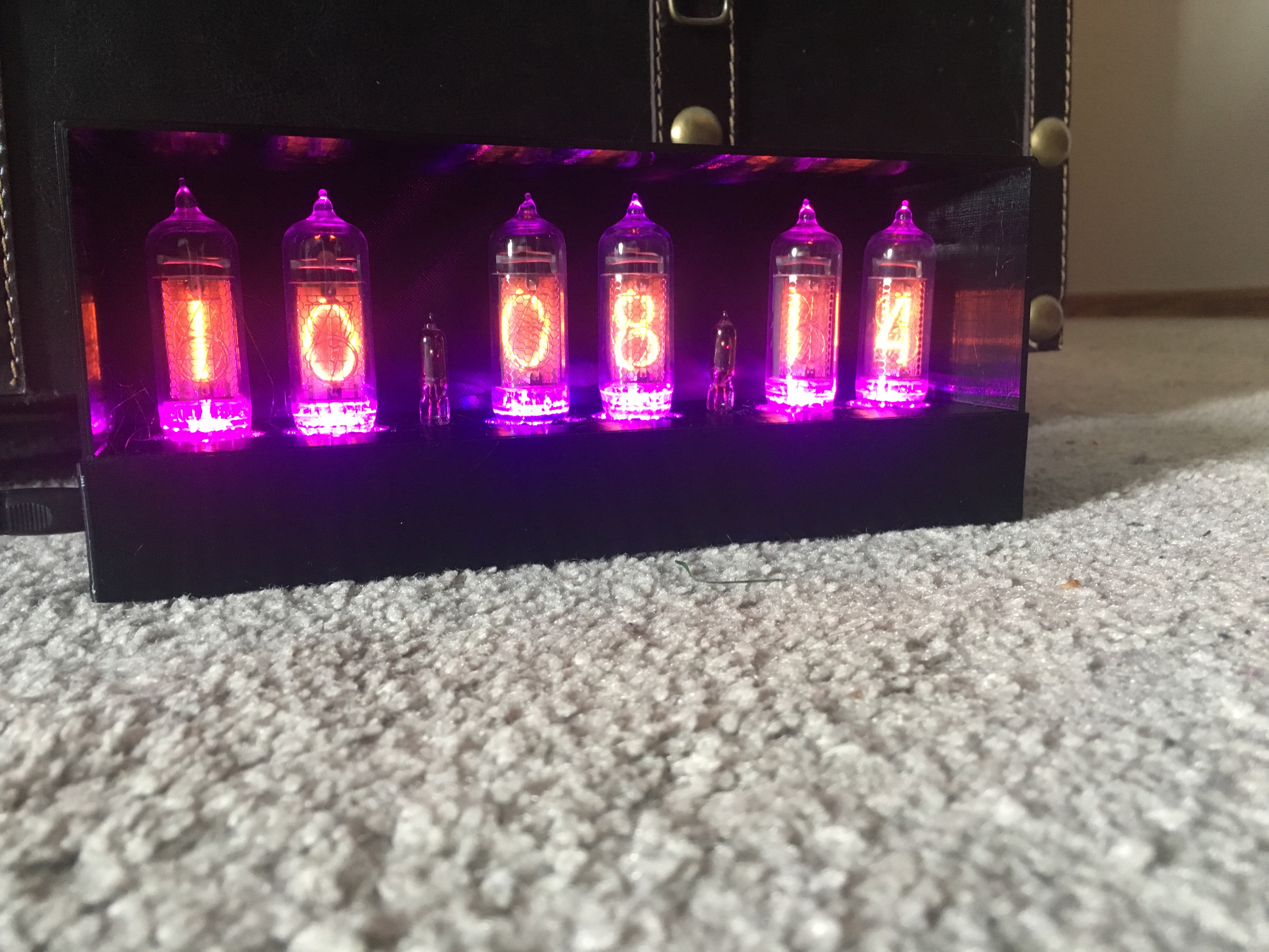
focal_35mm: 29
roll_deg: +0.9
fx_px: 1063
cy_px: 476
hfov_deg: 61.7
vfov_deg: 48.2
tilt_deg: -8.4
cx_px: 634
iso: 200
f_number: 2.2
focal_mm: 4.15
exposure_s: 1/17
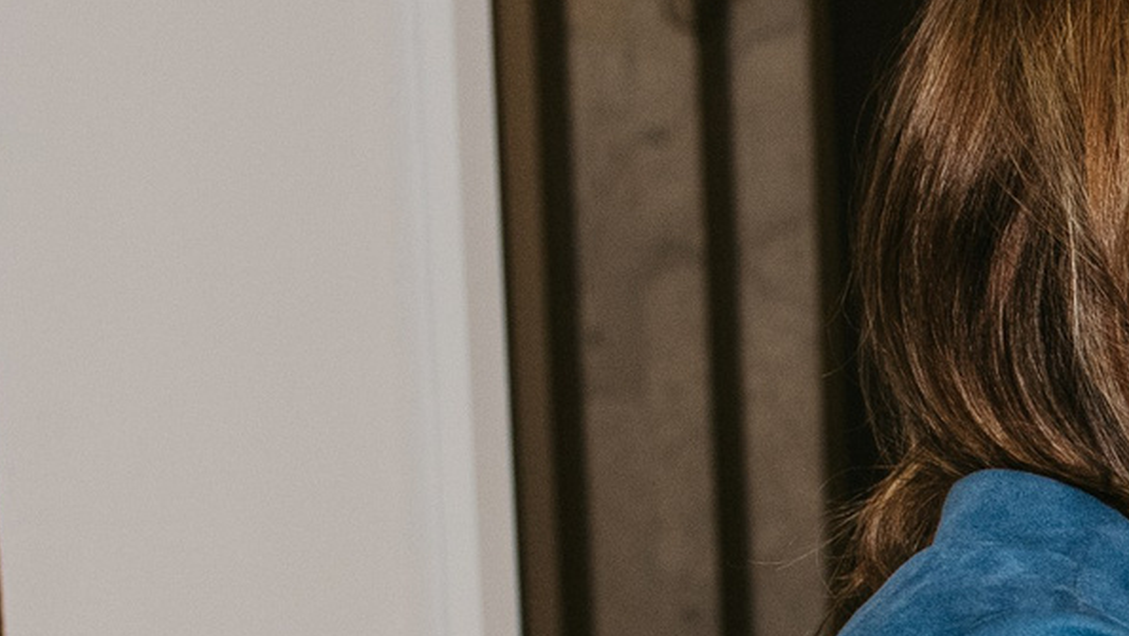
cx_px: 1962
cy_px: 1279
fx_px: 4851
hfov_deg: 12.3
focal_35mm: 162
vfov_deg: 7.2
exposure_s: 1/160
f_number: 4
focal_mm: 35
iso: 400
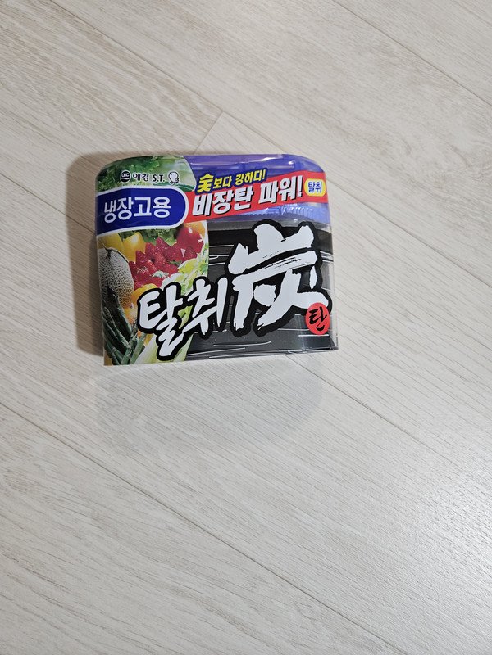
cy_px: 328
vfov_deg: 73.9
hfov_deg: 58.9
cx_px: 246
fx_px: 436
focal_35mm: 23
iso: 640
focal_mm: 5.4
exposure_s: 1/60
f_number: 1.8
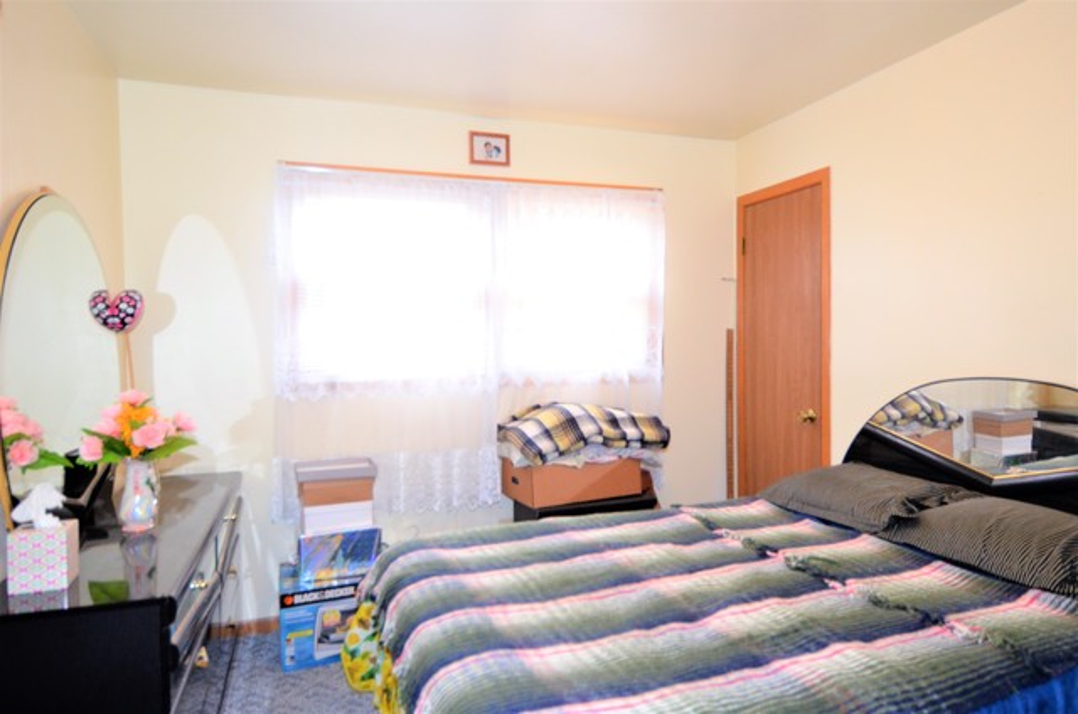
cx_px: 539
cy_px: 357
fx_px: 628
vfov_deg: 59.3
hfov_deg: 81.3
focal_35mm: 21
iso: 1250
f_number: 4
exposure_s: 1/60
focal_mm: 14
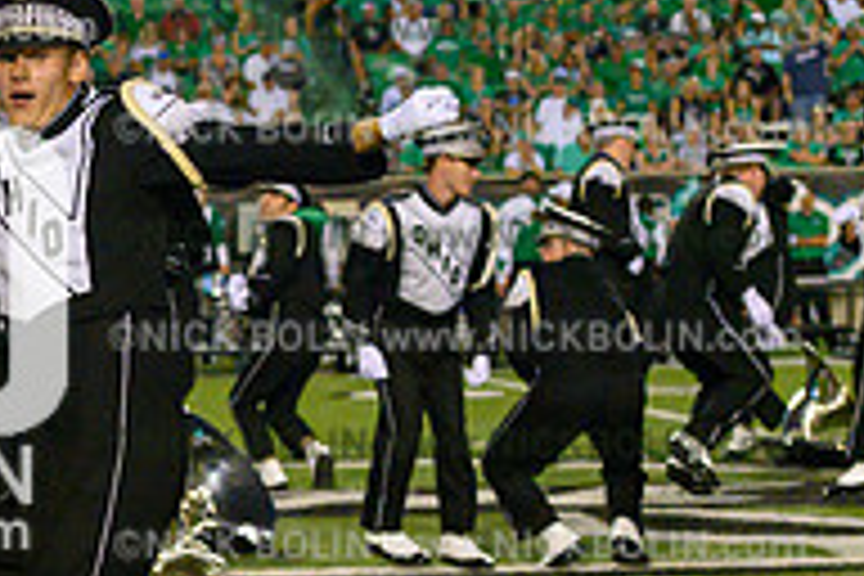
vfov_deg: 6.5
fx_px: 5088
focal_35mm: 212
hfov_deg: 9.5
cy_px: 340
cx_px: -252
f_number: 4
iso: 10000
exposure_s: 1/1600
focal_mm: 70
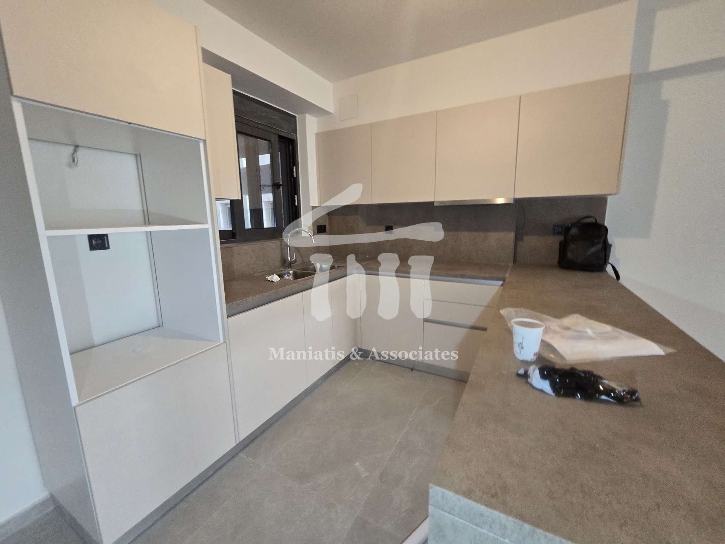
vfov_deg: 89.9
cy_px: 272
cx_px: 362
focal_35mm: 13
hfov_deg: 106.2
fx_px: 272
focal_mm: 2.2
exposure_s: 1/50
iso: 500
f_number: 2.2
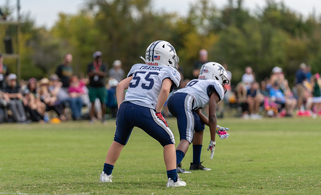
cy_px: 107
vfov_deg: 5.1
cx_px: 131
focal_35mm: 251
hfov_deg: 8.4
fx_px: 2176
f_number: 3.5
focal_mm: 198
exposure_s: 1/1250
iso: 200
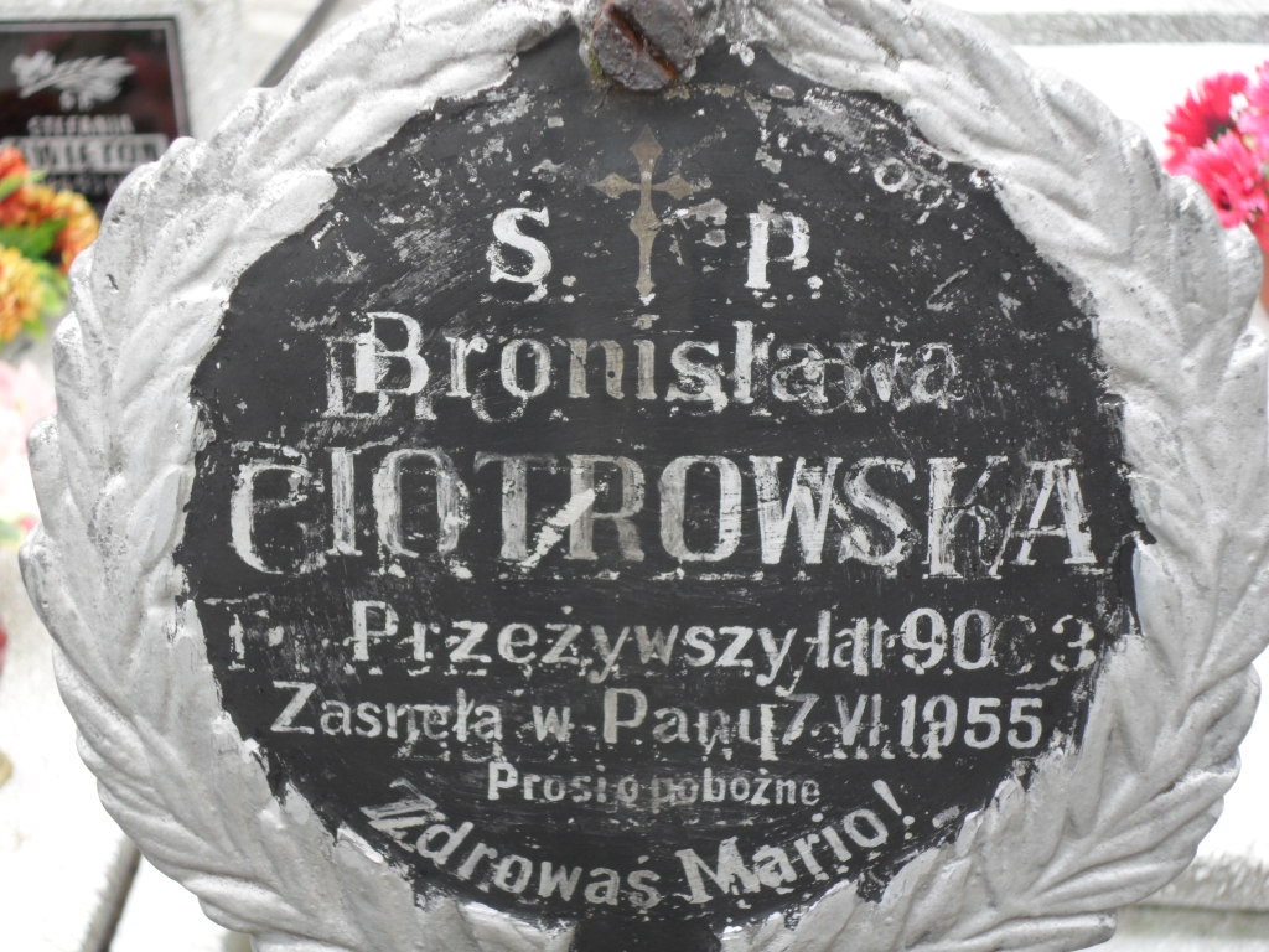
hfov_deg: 26.3
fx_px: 2713
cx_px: 634
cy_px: 476
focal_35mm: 74
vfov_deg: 19.9
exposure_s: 1/90
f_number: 3.9
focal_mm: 13.2
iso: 100
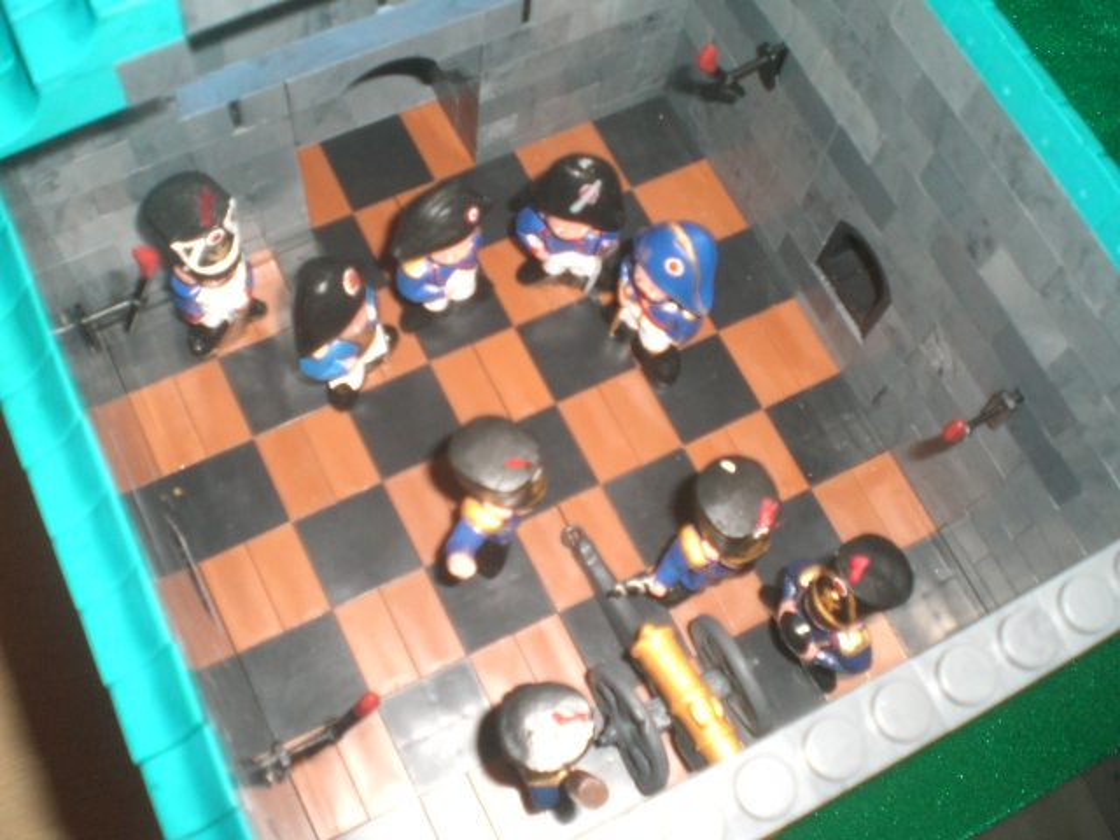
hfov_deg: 49.0
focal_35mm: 38
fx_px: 1229
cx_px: 560
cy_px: 420
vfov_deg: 37.7
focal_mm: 6.3
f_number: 3.1
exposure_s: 1/60
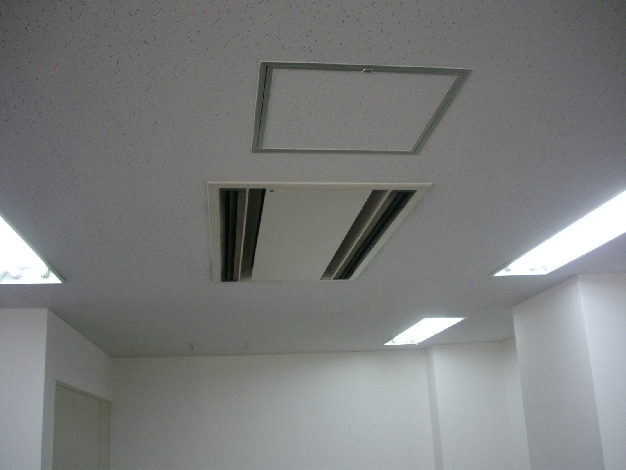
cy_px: 235
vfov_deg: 38.7
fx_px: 669
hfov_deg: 50.1
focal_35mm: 37
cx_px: 313
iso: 200
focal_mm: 6.2
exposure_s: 1/60
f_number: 2.8
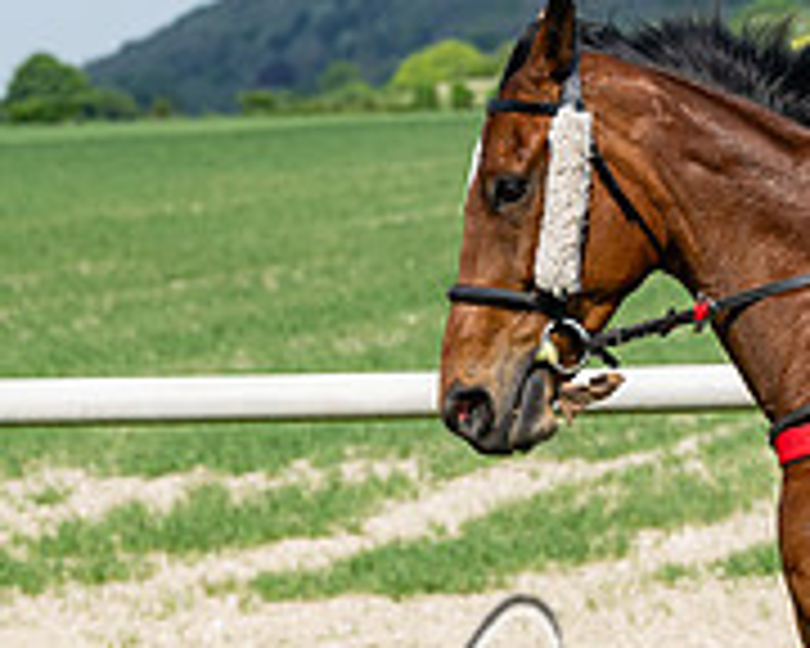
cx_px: 968
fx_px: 8630
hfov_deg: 5.4
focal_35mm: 360
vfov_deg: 4.3
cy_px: 491
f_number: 5.6
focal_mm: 102
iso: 200
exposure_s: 1/1600
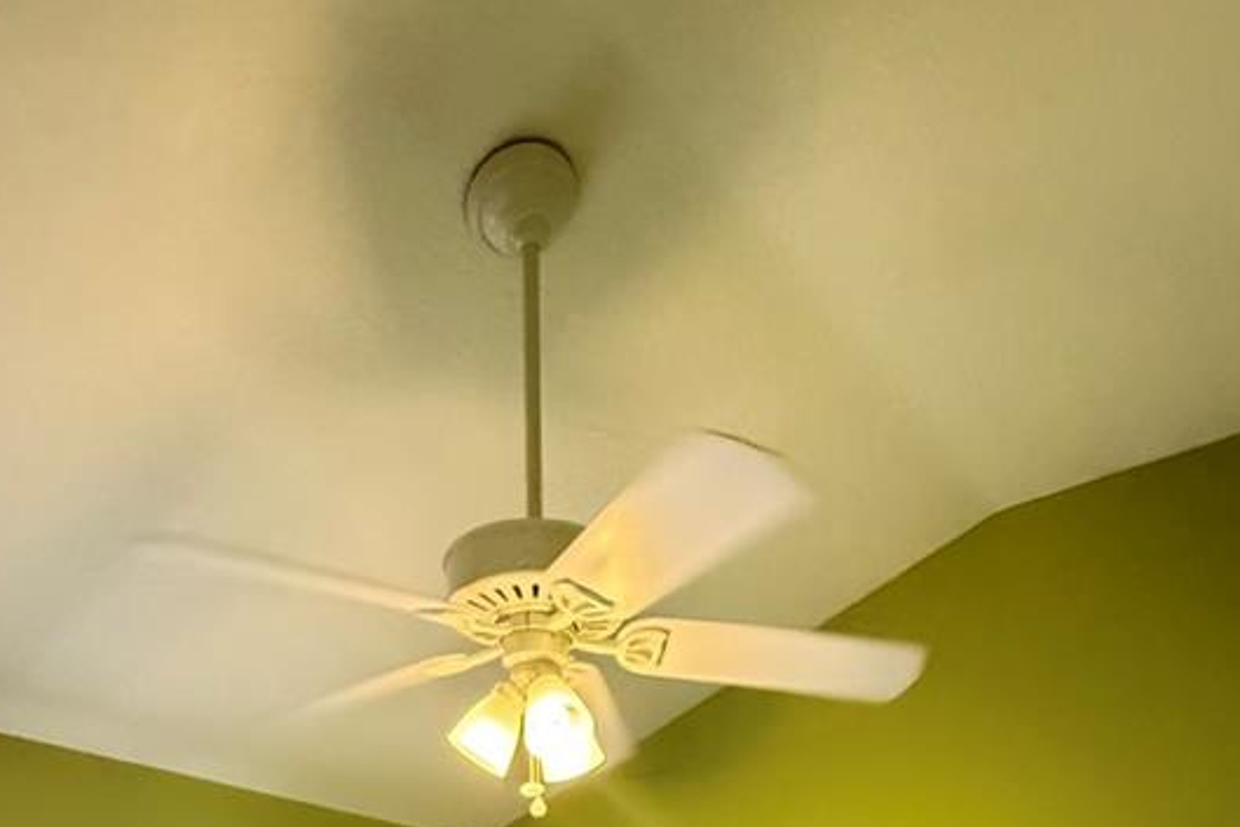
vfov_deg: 27.3
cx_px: 574
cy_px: 1251
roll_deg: +1.7
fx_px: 1137
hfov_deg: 57.2
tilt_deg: -7.8
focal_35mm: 33
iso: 500
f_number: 2.2
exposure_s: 1/60
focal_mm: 2.22
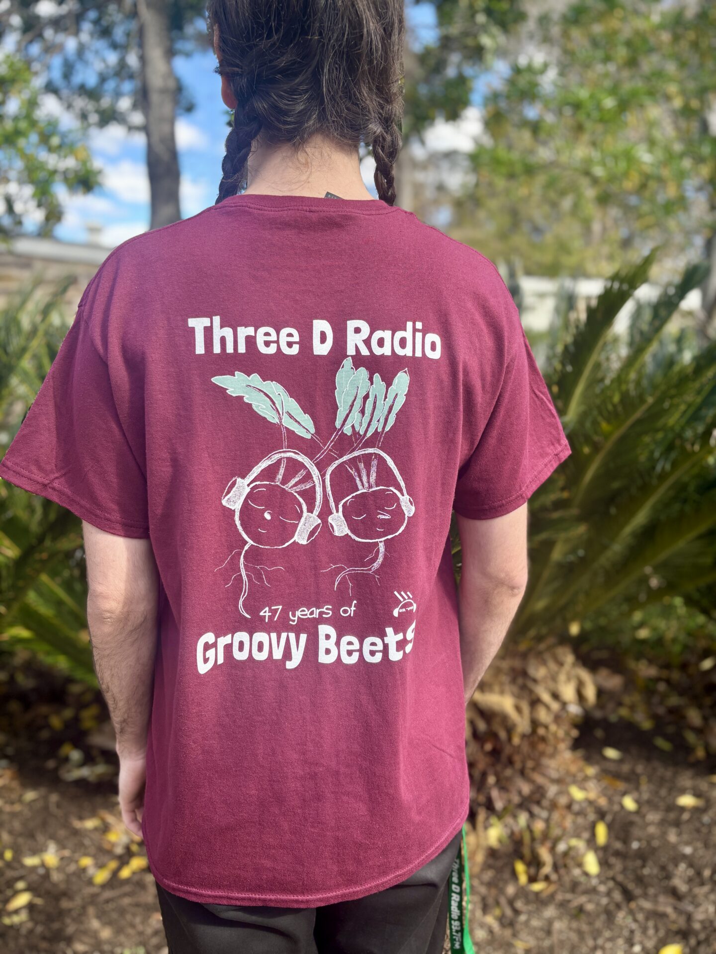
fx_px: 717
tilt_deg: -8.7
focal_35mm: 26
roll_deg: -0.3
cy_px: 477
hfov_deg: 53.1
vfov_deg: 67.3
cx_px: 358
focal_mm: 5.96
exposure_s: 1/414
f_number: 1.6
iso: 50
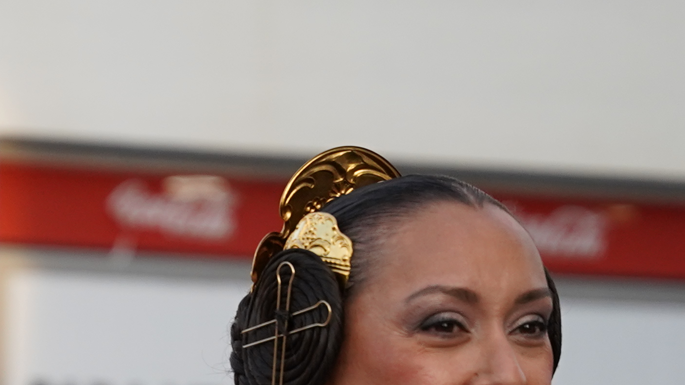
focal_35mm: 312
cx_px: -99
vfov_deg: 3.8
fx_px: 5667
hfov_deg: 6.9
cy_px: 837
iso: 800
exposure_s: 1/2000
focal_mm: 70
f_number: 2.8
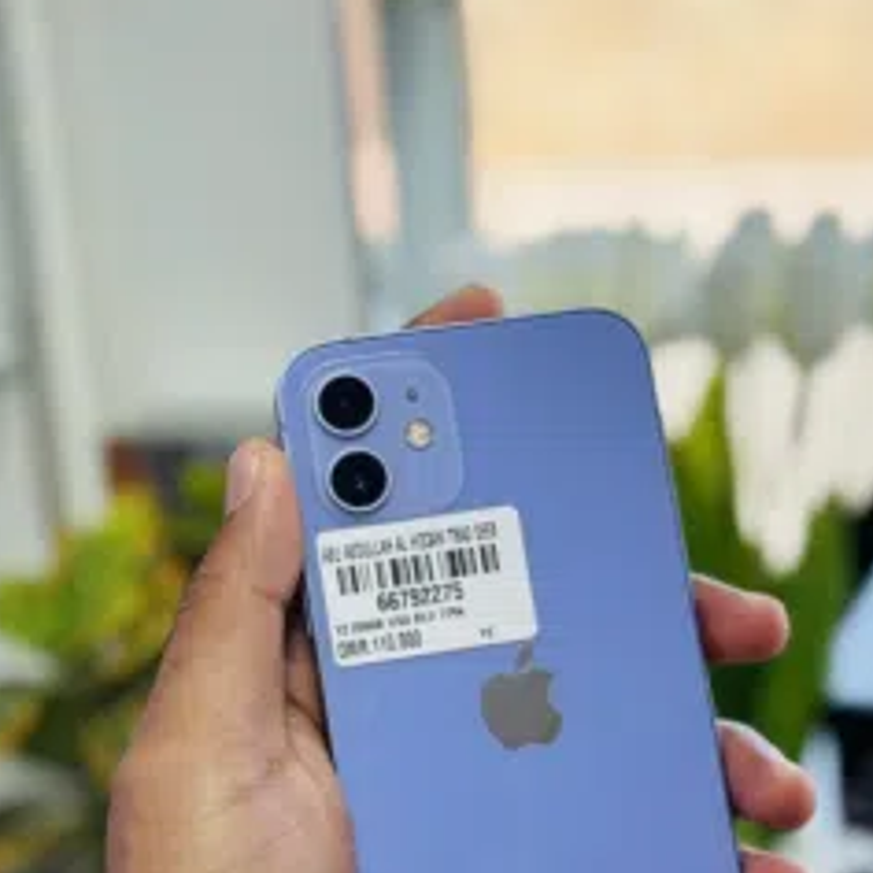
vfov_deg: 23.9
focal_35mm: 72
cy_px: 584
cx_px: 466
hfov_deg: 24.0
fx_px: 2054
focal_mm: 6.76
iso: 64
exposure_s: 1/442
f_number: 1.78
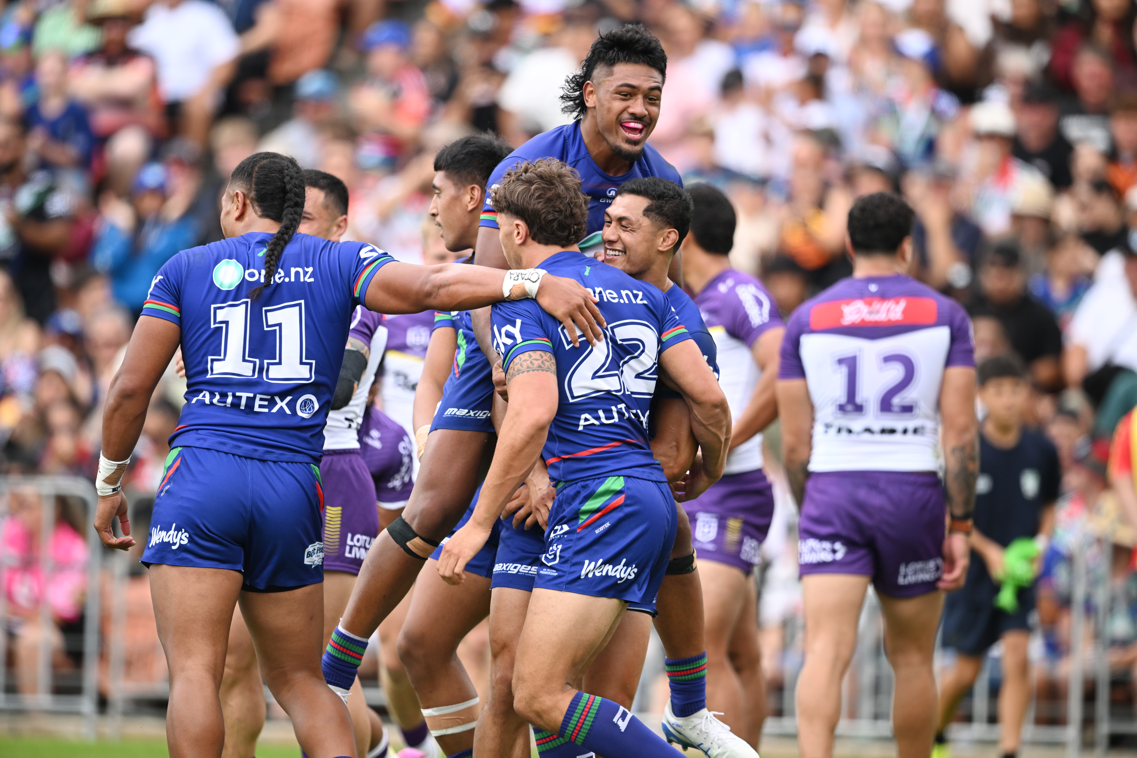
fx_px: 15790
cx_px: 568
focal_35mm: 500
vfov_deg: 2.7
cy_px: 379
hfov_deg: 4.1
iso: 400
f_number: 4
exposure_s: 1/640
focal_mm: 500
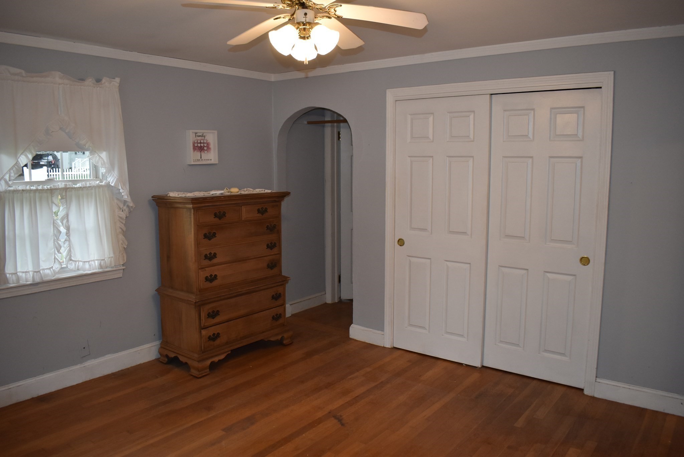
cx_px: 342
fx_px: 513
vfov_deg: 48.0
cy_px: 228
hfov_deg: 67.4
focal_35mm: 27
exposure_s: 1/200
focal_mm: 18
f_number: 4
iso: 800
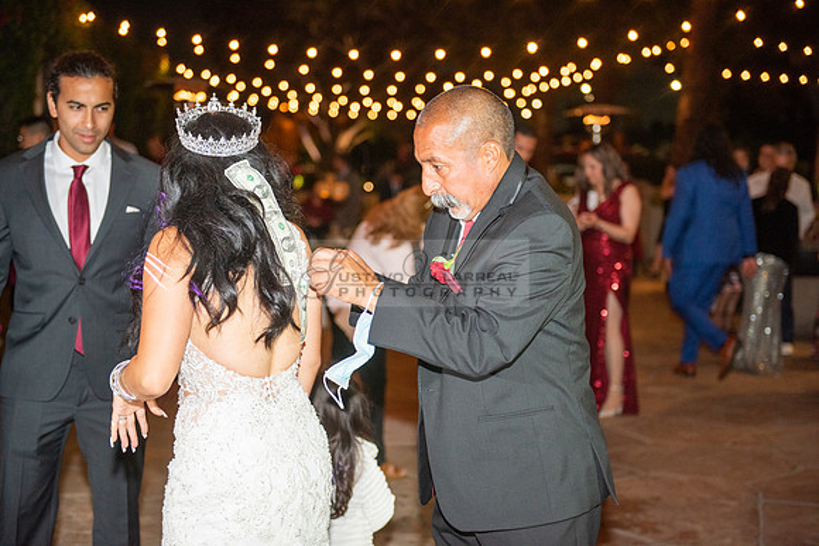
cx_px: 410
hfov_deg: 35.6
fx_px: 1274
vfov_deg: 24.2
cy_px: 273
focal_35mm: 56
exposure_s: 1/125
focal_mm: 56
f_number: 2.8
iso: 1250
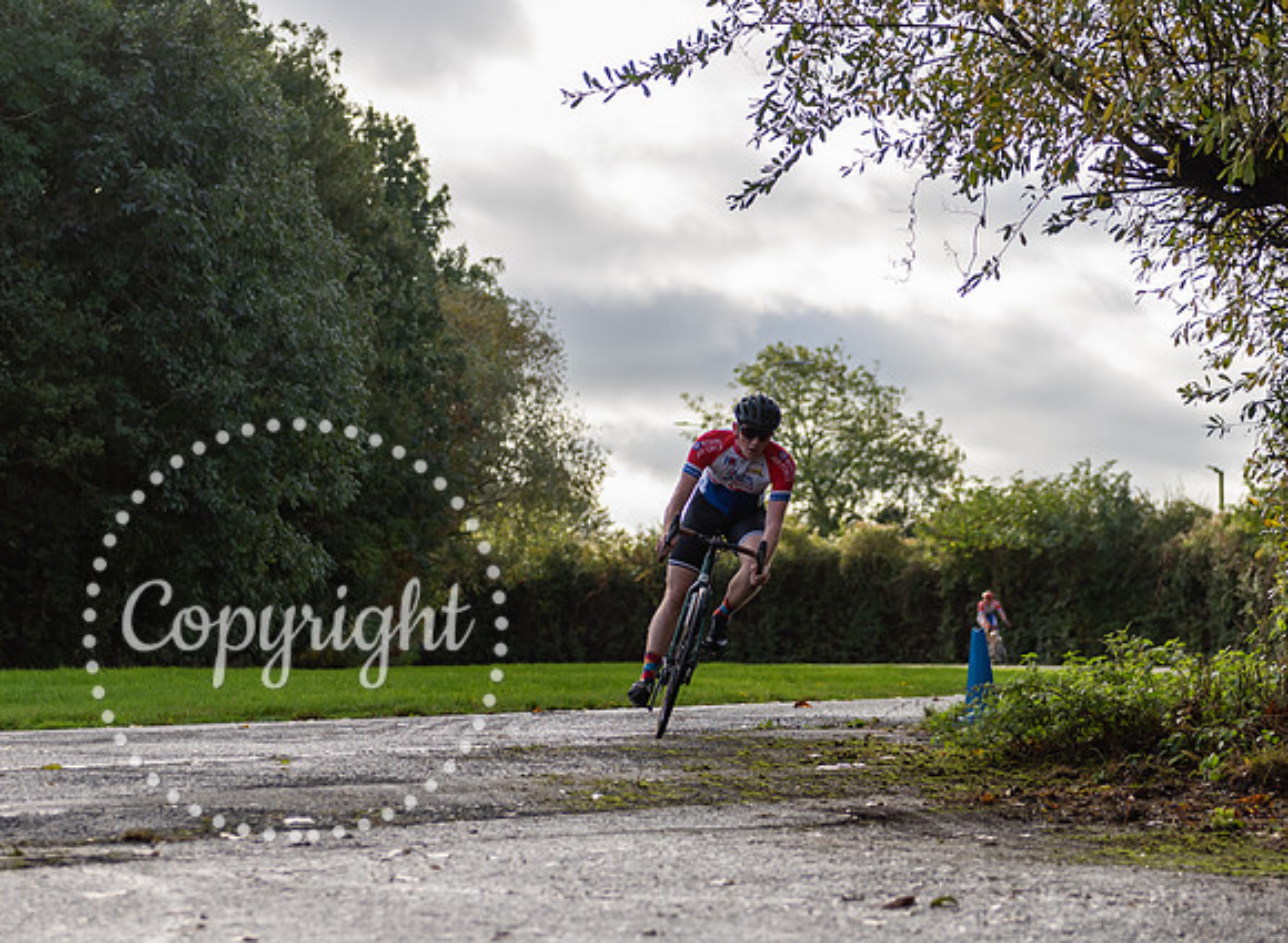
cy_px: 523
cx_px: 749
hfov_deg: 23.2
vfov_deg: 17.1
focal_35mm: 85
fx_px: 3141
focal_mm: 62
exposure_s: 1/2500
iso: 200
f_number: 2.8
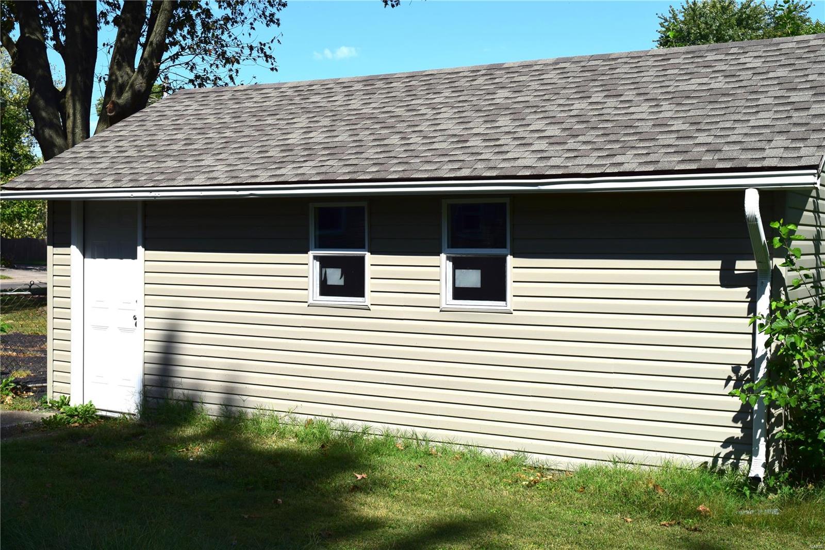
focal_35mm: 45
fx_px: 1031
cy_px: 275
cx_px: 412
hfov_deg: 43.6
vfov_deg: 29.9
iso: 250
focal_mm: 30
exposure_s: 1/500
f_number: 11
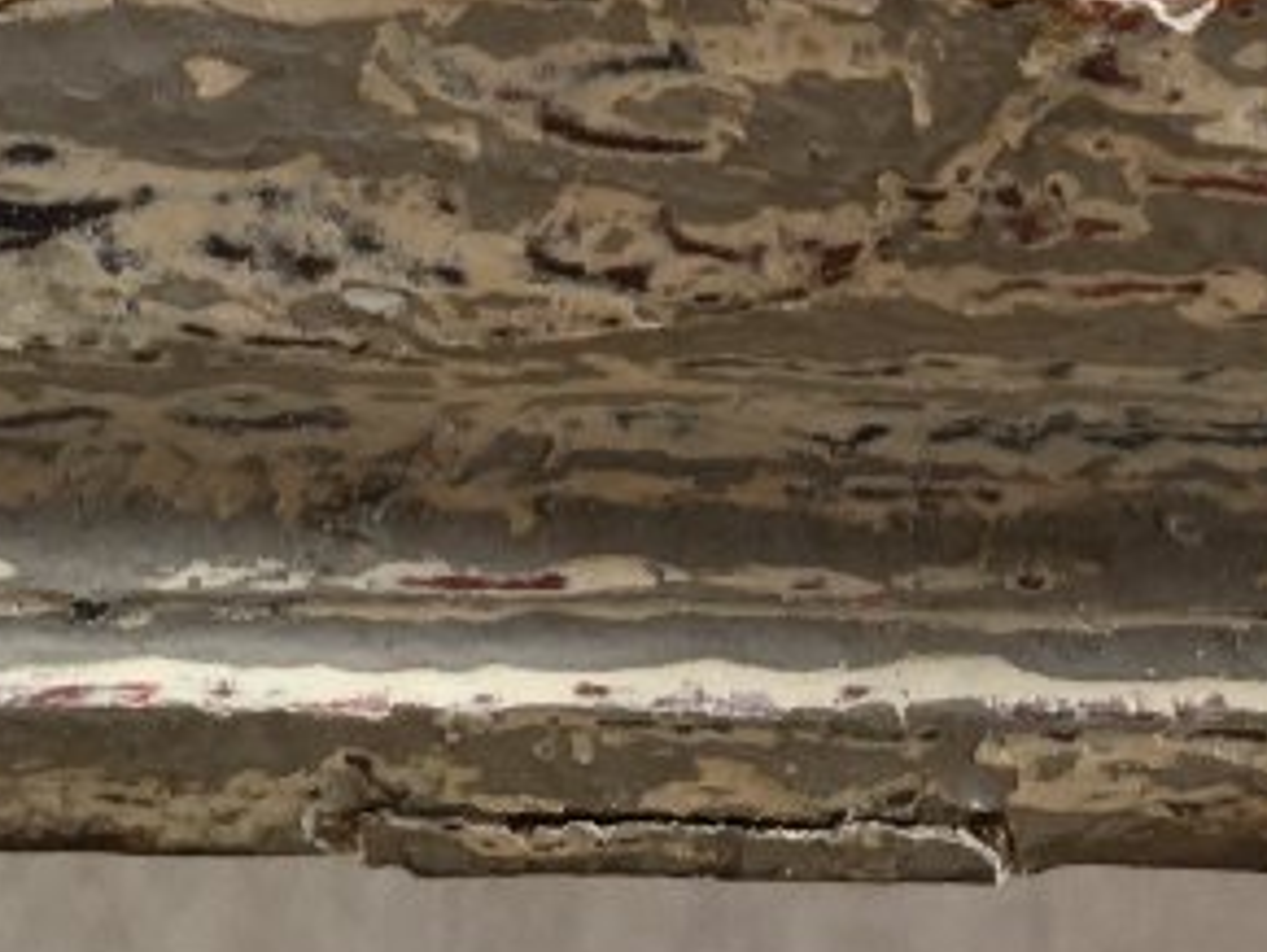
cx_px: 1084
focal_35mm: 120
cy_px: -729
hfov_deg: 16.2
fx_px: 4396
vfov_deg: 11.5
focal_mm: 4.15
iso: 25
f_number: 2.2
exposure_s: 1/50
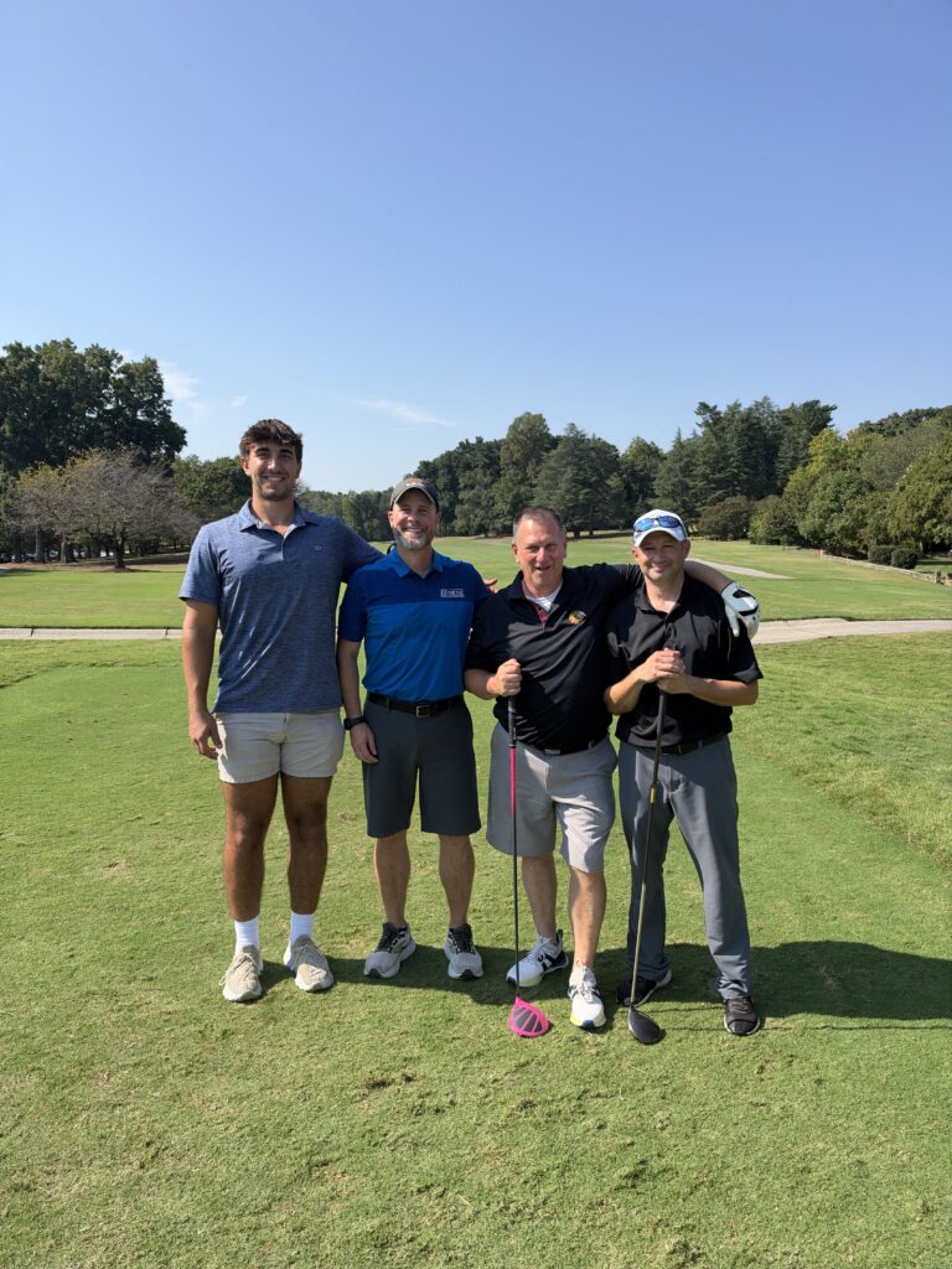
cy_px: 634
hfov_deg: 56.8
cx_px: 476
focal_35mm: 24
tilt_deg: -6.8
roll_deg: -0.8
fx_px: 880
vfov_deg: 71.6
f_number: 1.8
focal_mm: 6.93
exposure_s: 1/2865
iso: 64
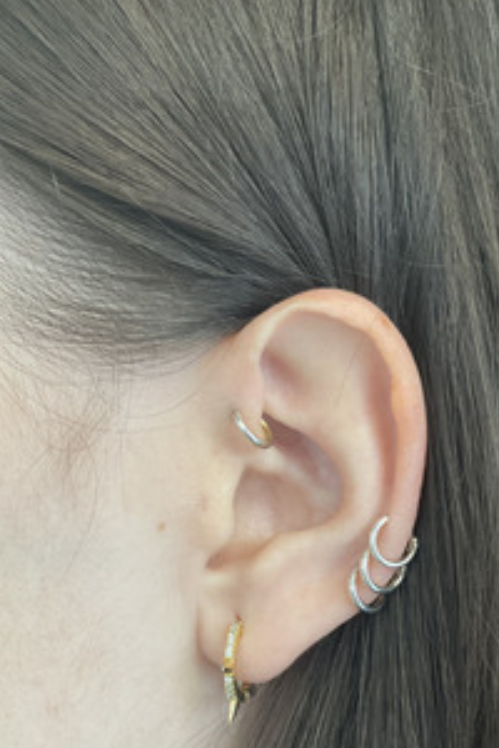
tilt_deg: -1.1
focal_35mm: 72
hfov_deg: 18.9
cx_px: 299
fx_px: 1497
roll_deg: +0.3
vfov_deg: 28.0
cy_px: 471
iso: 100
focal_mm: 6
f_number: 2
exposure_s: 1/100
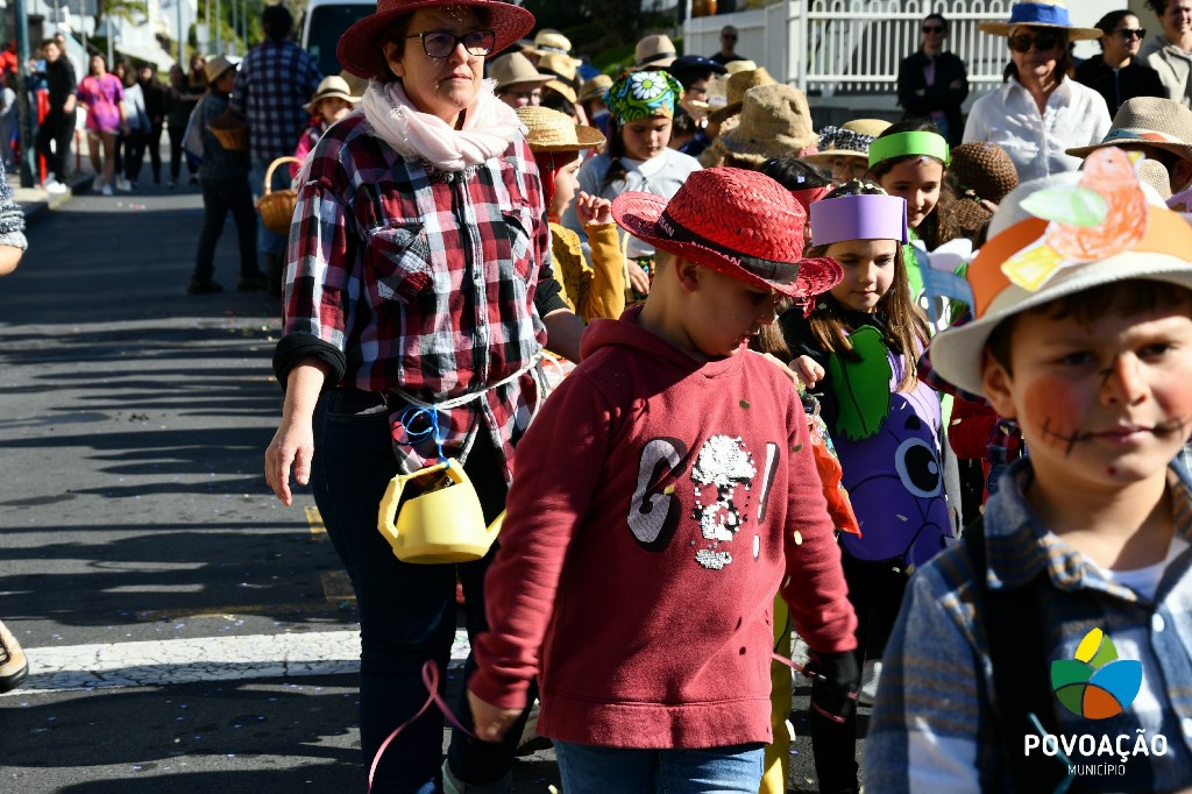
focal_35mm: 87
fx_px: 2880
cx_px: 596
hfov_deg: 23.4
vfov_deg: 15.7
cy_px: 397
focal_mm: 58
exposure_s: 1/250
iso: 110
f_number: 8
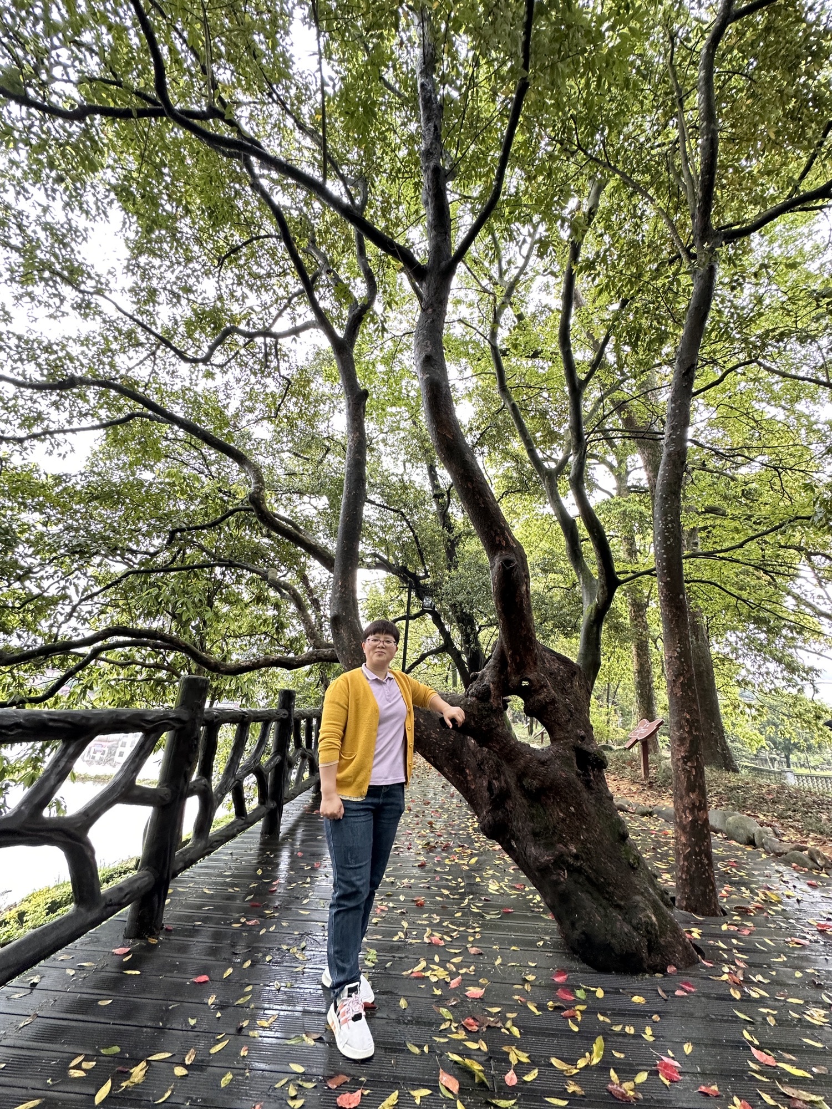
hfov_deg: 85.7
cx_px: 416
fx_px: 449
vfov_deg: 102.1
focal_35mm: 14
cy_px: 554
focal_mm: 2.22
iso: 200
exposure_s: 1/99
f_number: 2.2
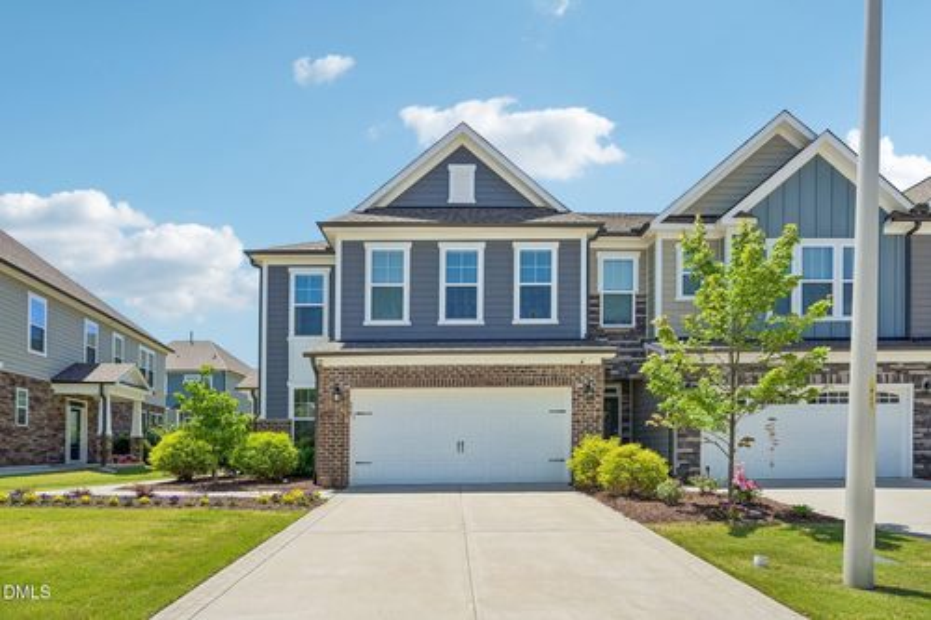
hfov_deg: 85.4
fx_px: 504
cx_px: 466
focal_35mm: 20
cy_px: 310
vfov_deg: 63.2
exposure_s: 1/320
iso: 100
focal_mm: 19.5
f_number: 8
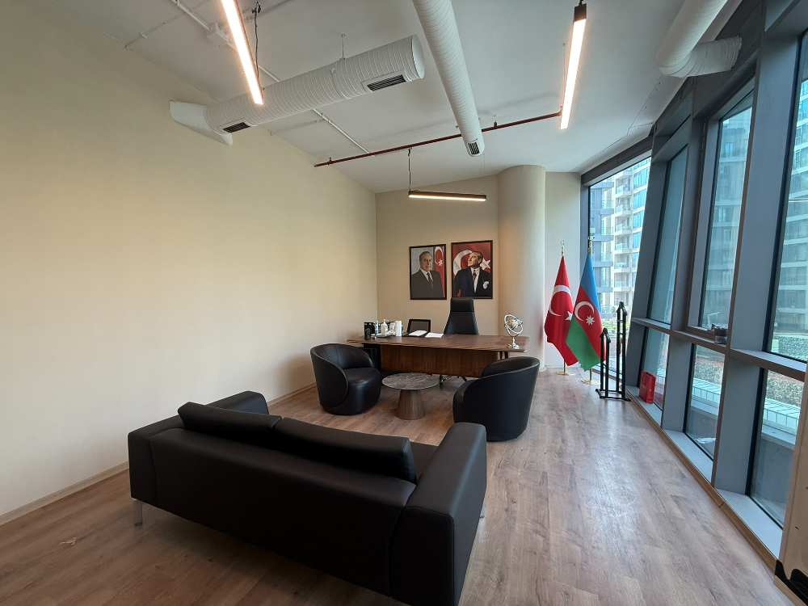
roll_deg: +1.1
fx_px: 327
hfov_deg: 102.1
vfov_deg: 85.7
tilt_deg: -1.7
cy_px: 303
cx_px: 404
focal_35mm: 14
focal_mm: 2.22
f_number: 2.2
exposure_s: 1/99
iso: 100
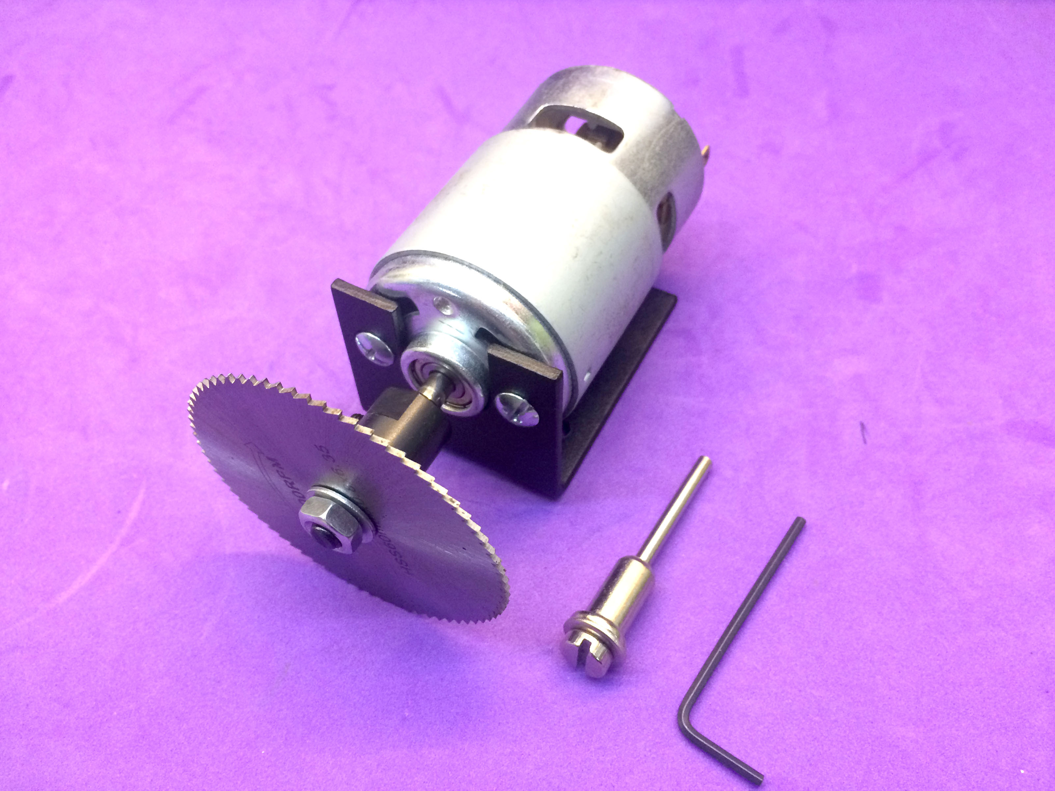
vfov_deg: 48.2
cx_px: 528
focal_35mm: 29
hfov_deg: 61.7
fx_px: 884
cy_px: 396
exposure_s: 1/33
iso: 250
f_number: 2.2
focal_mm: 4.15
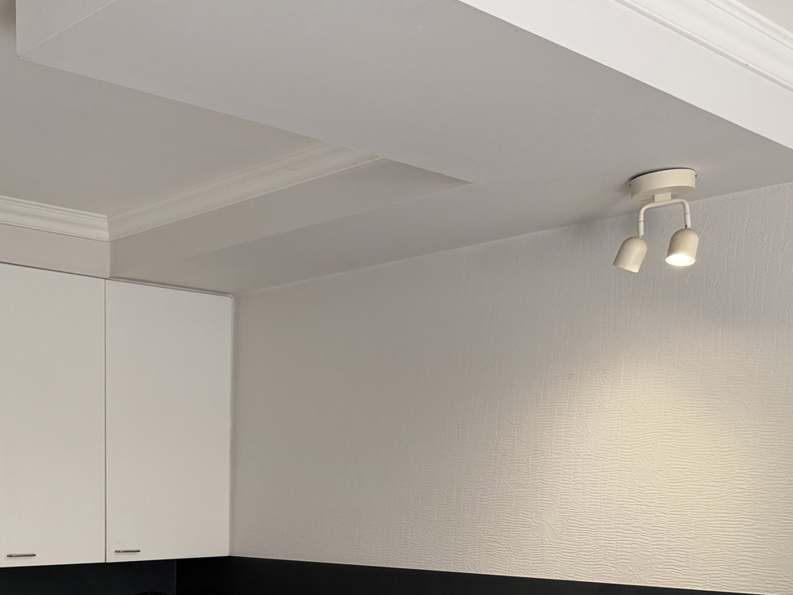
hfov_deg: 38.7
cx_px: 142
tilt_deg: -4.7
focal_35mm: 47
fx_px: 1077
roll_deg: +0.0
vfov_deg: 29.2
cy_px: 573
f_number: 1.78
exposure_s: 1/121
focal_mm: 6.76
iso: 160
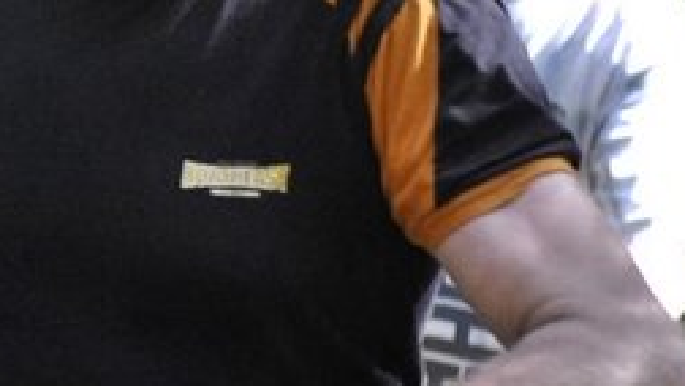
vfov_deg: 2.7
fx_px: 8123
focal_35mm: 447
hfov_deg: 4.8
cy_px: 24
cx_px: -60
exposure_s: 1/320
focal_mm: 110
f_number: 4.5
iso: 800
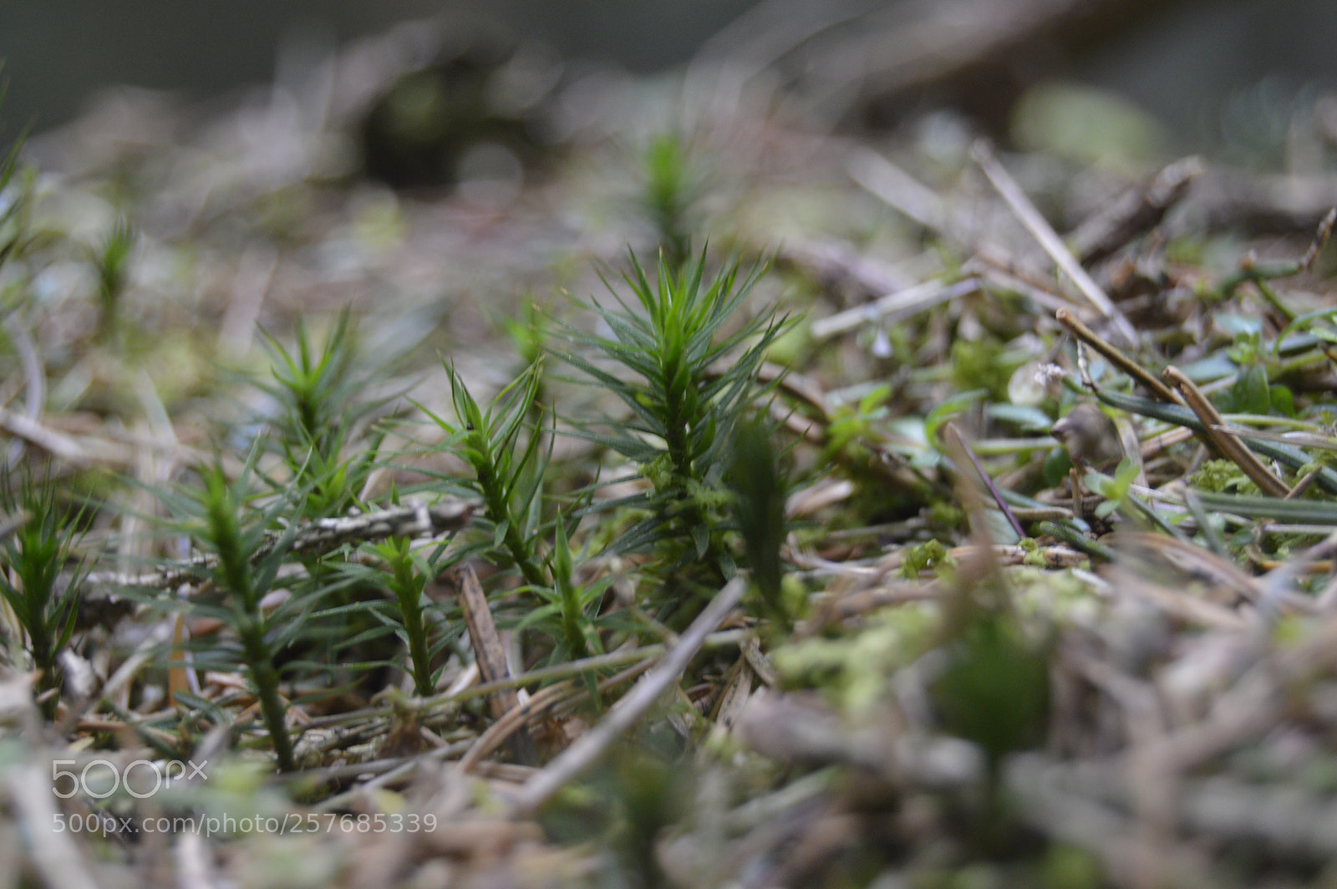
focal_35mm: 82
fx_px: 3061
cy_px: 444
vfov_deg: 16.5
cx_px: 668
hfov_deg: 24.6
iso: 640
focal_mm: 55
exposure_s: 1/60
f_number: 5.6
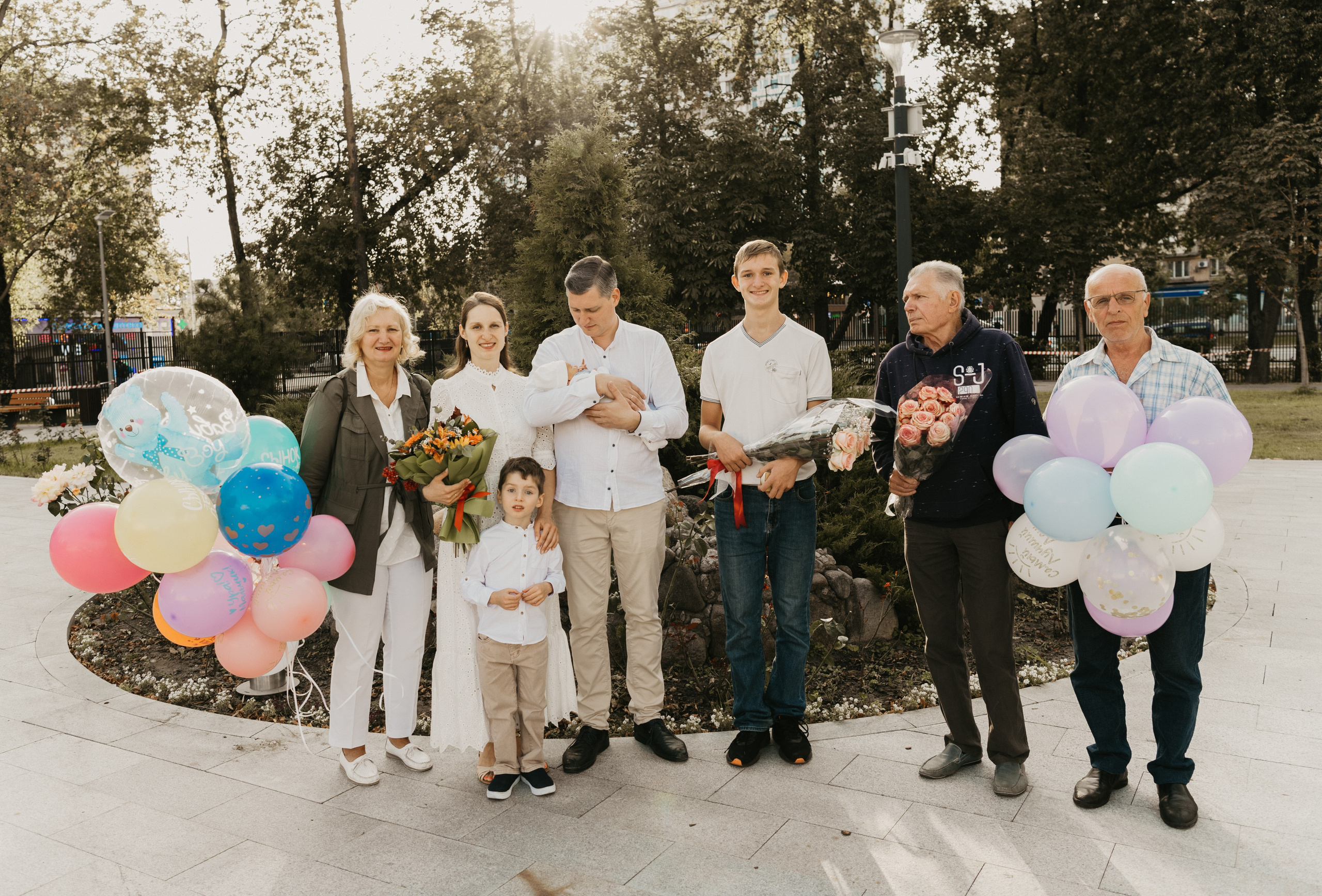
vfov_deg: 42.7
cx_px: 610
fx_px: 1146
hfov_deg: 59.9
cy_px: 422
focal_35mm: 31
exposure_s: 1/250
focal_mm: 29
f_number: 5
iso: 500
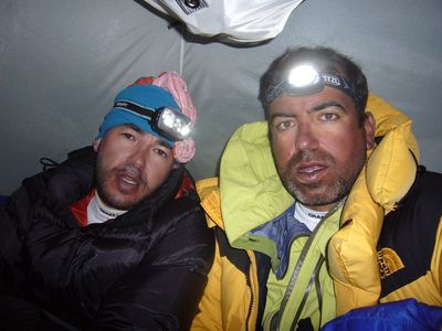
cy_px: 166
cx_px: 221
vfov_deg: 49.7
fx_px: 358
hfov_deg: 63.4
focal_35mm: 28
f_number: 2.8
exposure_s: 1/30
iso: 100
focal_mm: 4.6
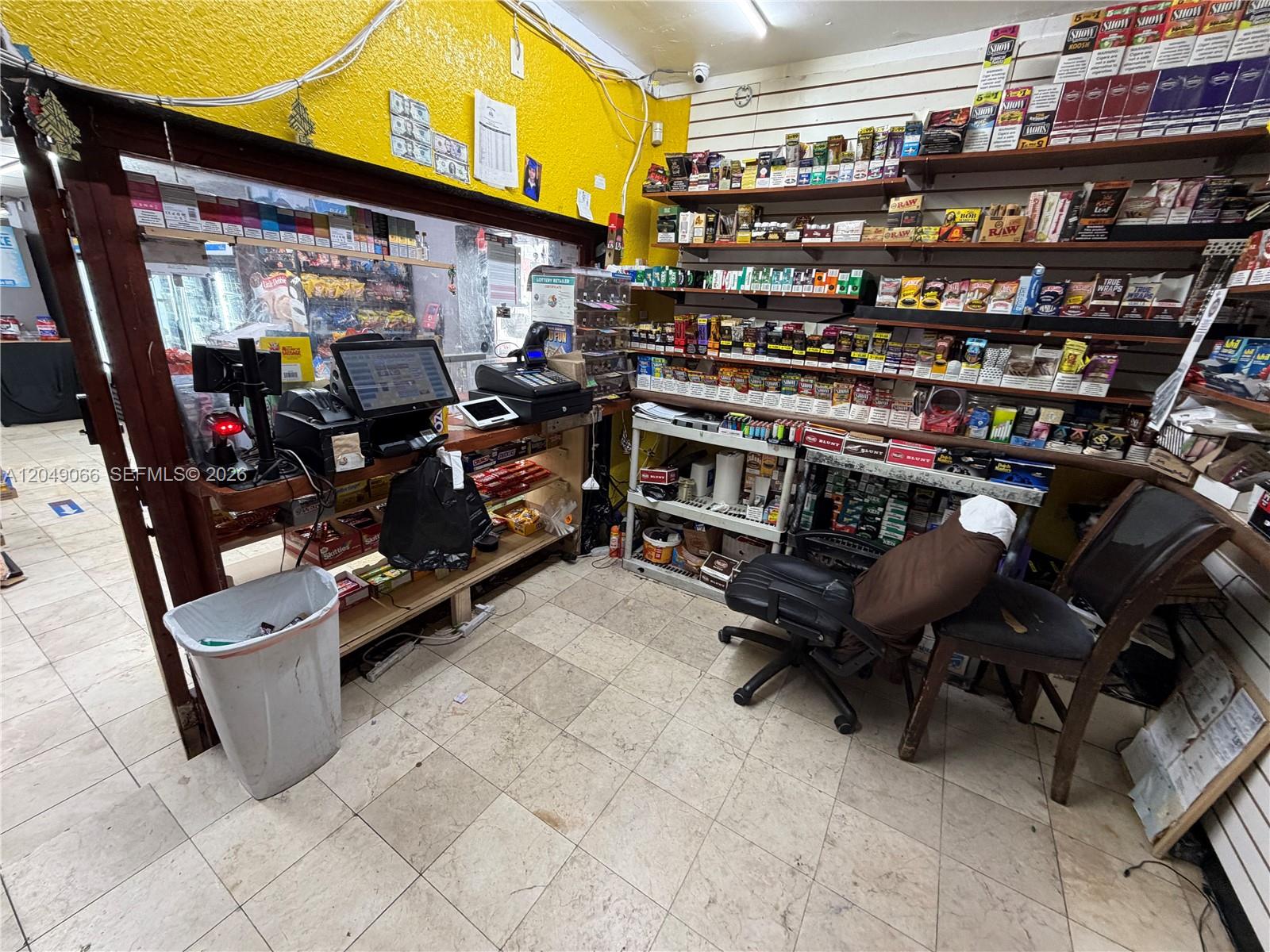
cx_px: 635
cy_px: 476
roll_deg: -3.5
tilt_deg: -18.2
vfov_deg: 85.7
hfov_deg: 102.1
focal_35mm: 14
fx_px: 514
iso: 250
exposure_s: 1/60
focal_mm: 2.22
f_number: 2.2
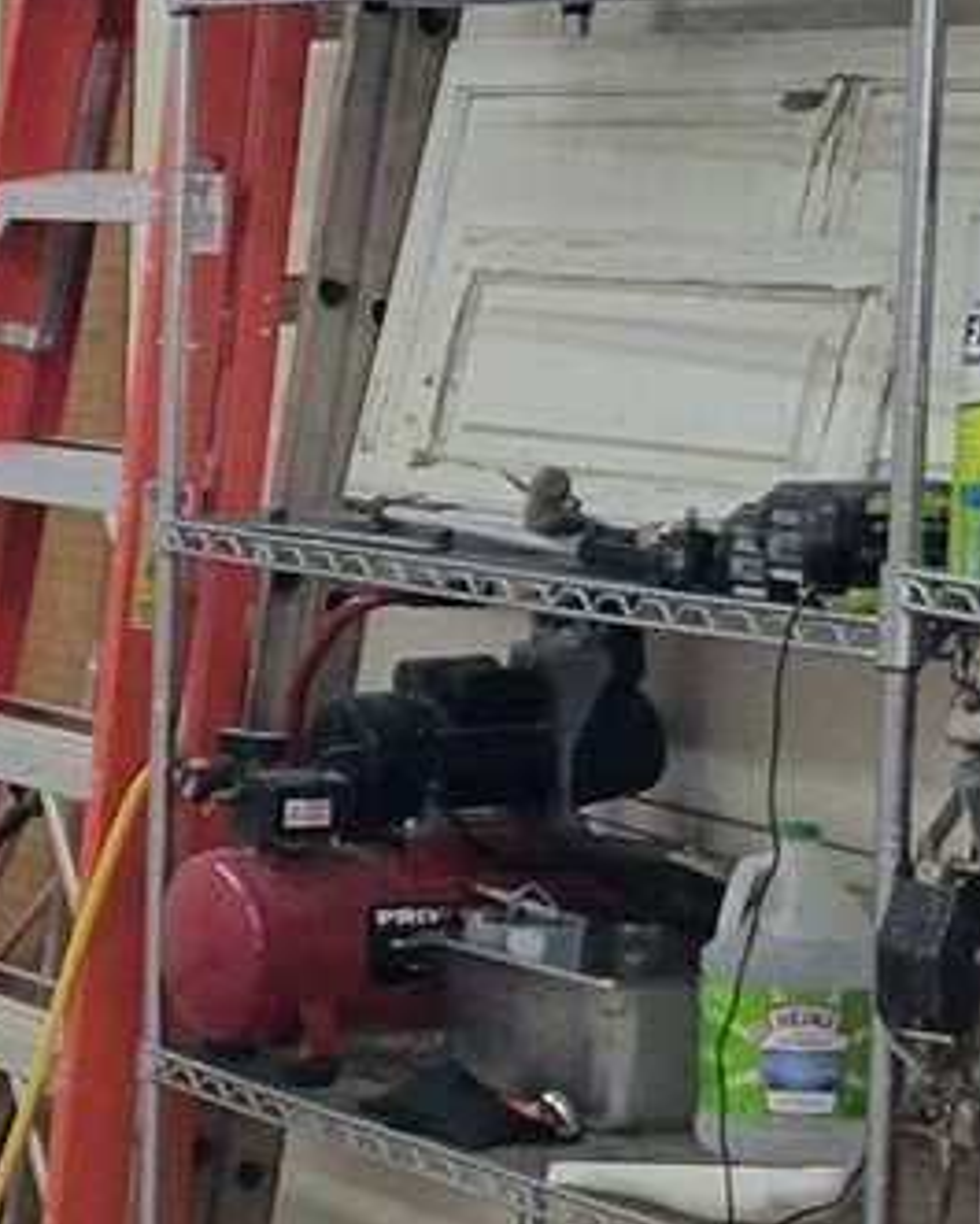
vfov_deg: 13.1
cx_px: -1328
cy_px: 817
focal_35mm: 147
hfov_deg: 9.4
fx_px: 5327
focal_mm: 5.4
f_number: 1.8
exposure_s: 1/40
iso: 200
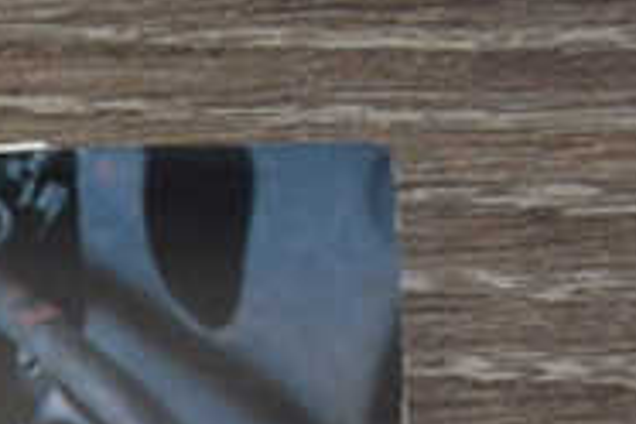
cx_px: -1457
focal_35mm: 282
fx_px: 4977
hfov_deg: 6.5
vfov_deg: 4.6
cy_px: 1455
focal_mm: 25
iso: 560
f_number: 4
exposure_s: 1/60
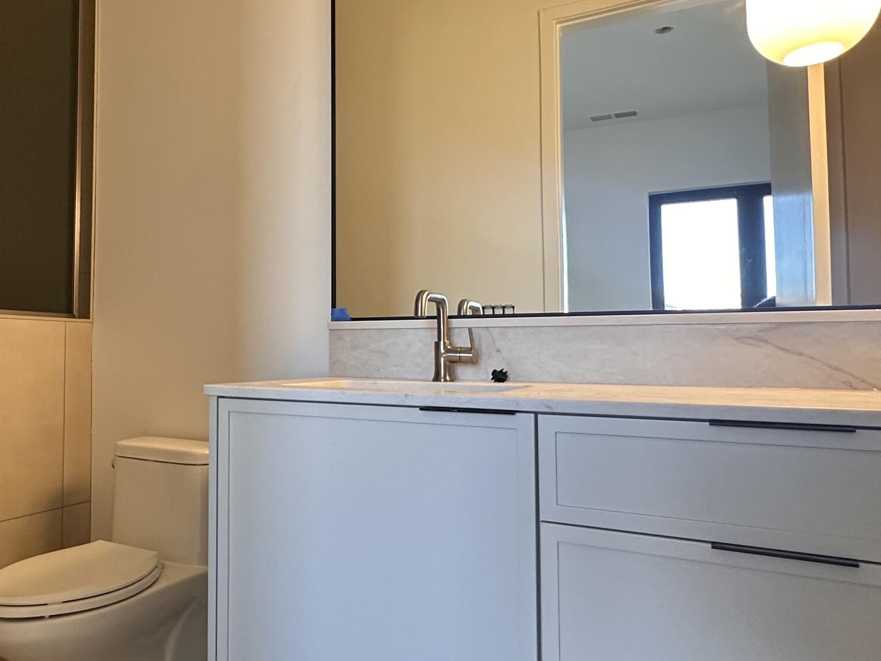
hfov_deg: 61.3
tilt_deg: +3.0
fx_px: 713
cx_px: 268
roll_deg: -0.2
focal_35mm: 28
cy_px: 318
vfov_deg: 49.7
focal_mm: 2.22
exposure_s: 1/120
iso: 250
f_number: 2.2
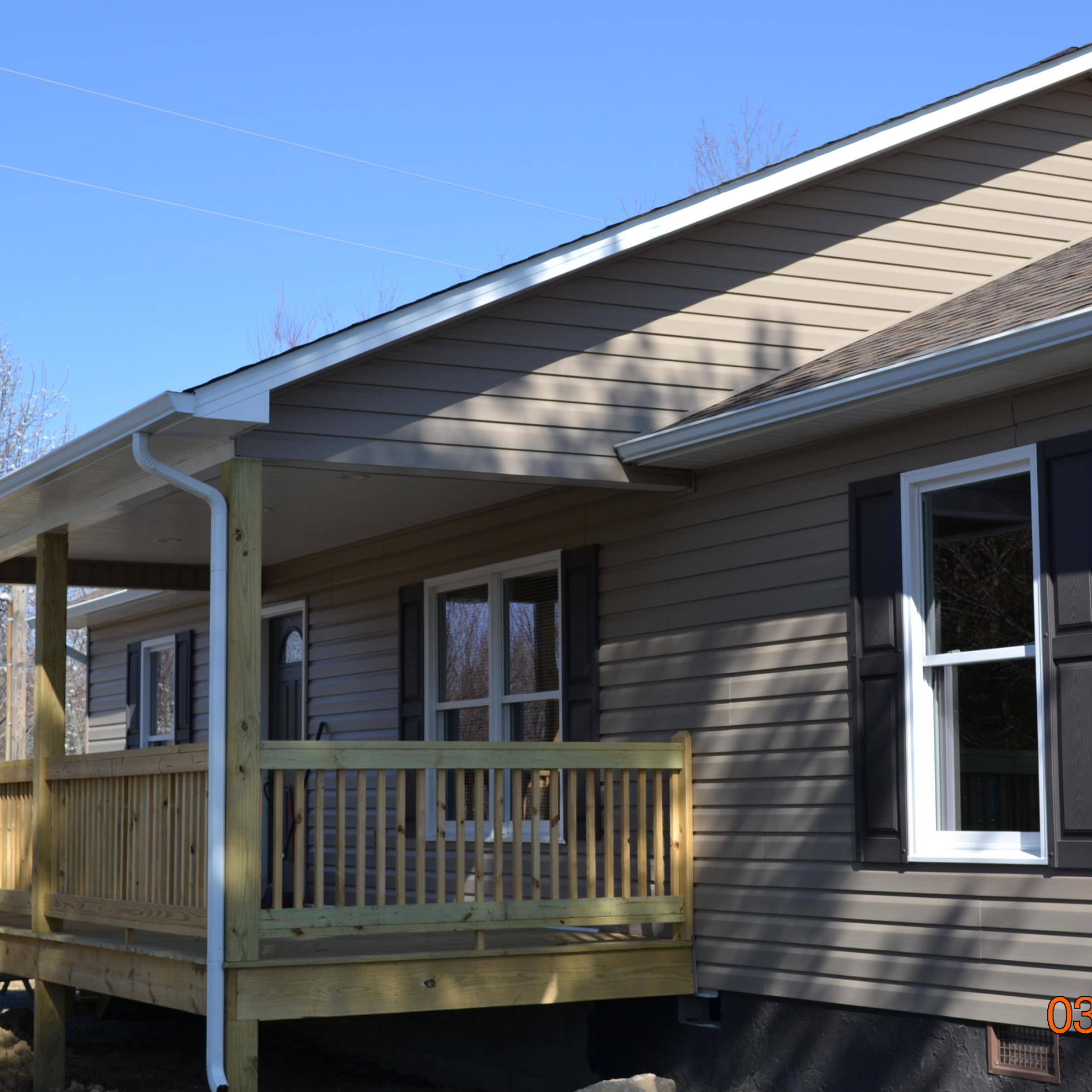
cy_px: 545
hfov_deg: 27.7
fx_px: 2213
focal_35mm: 62
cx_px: 637
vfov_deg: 27.7
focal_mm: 32
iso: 100
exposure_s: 1/250
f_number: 8
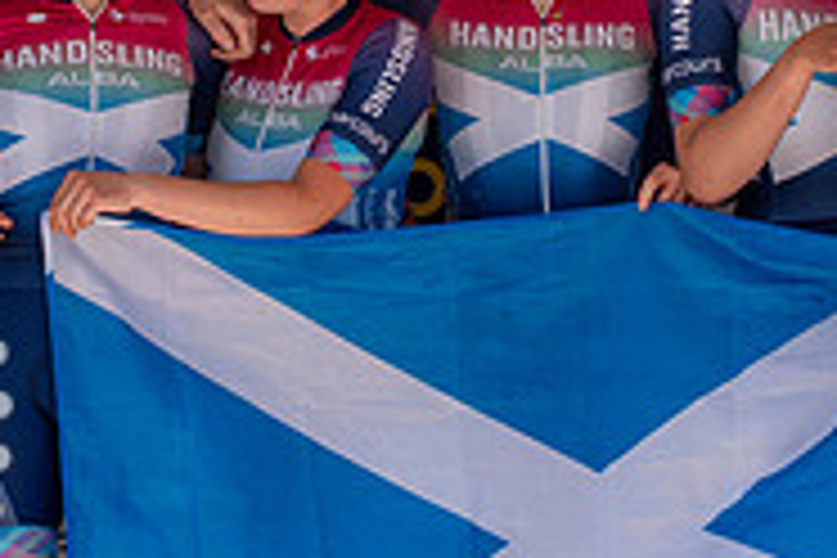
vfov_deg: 5.6
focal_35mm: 243
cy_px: 72
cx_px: 454
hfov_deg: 8.5
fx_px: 5649
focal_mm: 69
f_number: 4
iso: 100
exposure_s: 1/800
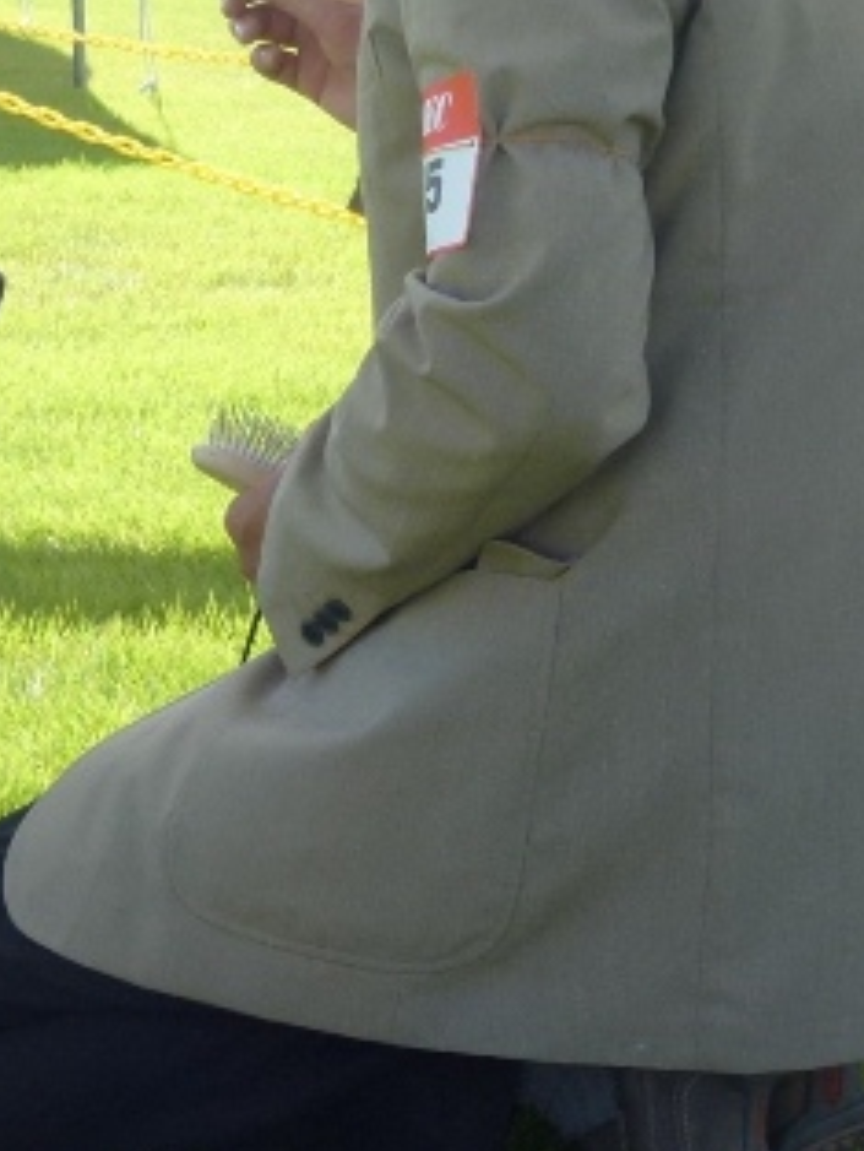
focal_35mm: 92
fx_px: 3060
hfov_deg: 15.6
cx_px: -110
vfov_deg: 21.3
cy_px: 438
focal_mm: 8
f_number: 4
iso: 100
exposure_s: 1/250
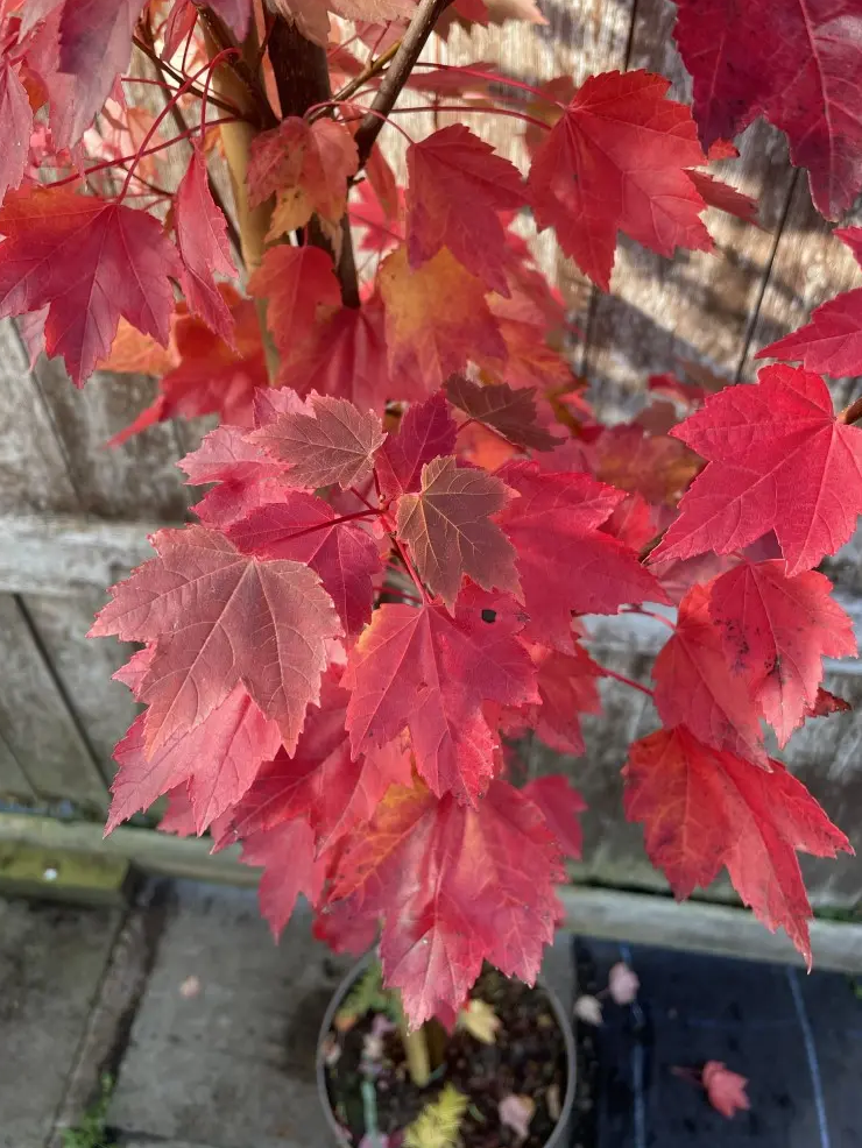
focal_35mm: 27
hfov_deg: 51.4
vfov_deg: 65.3
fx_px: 896
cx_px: 419
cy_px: 557
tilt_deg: -46.8
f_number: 1.6
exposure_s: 1/121
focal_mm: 4.2
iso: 40
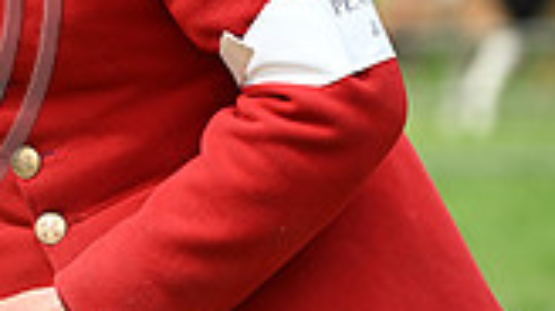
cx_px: -325
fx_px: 9280
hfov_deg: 3.4
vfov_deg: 1.9
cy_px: -66
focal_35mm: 631
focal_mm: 170
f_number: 4
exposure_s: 1/1000
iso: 200
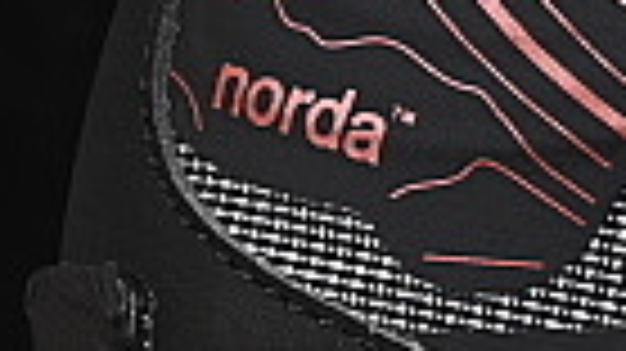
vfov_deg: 2.0
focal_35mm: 612
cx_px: 1540
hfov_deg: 3.5
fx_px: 10153
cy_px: 9
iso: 160
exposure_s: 1/60
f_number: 6.3
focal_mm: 50
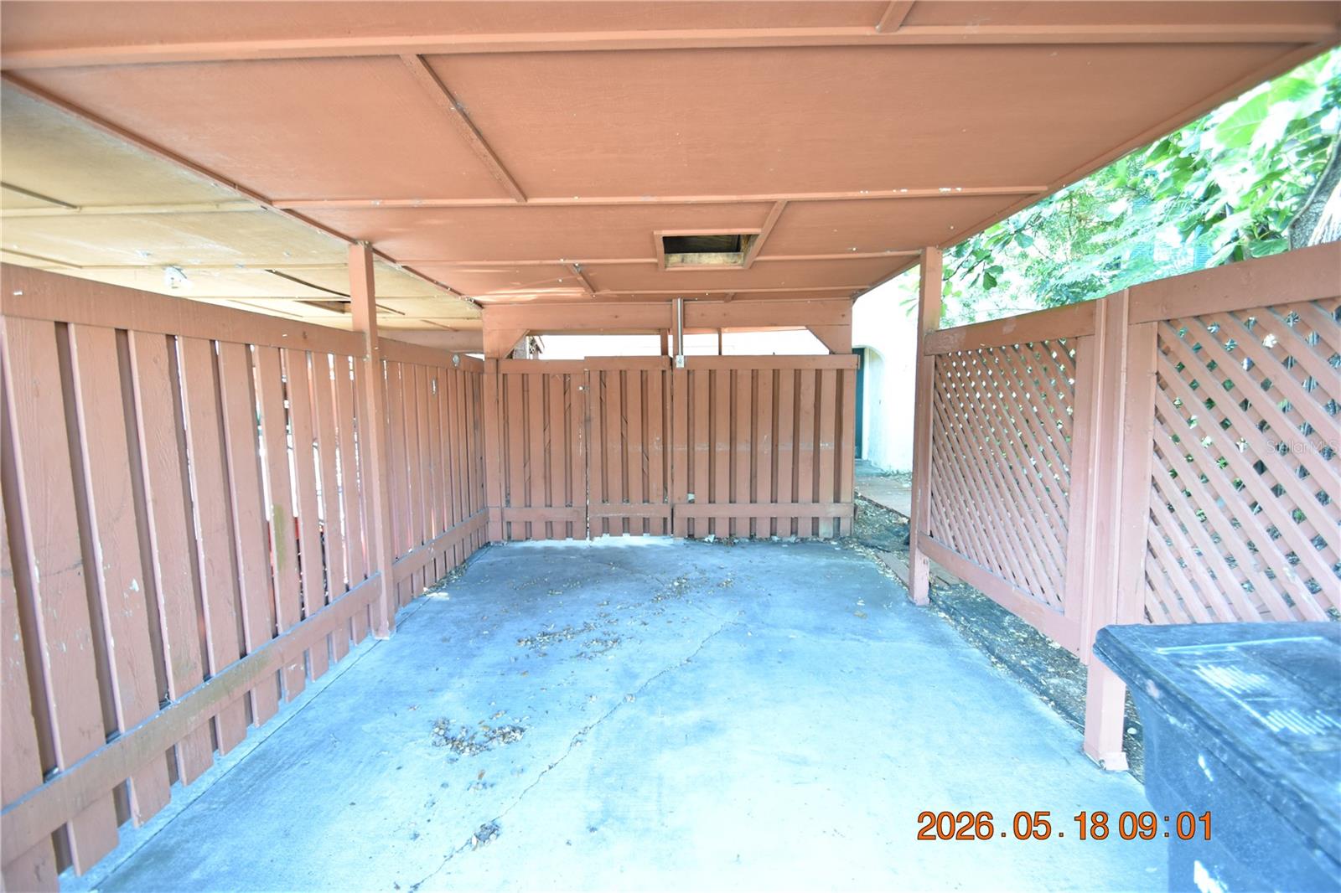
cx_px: 670
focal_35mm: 15
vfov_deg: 77.3
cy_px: 446
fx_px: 559
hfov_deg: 100.4
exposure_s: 1/20
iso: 800
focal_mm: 10
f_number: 3.5
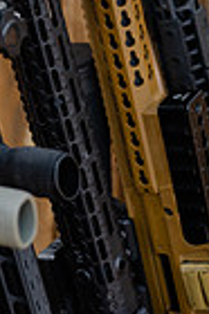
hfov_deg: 8.5
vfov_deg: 12.6
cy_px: -7
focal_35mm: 161
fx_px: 1405
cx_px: 85
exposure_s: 1/200
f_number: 2.8
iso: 320
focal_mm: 50
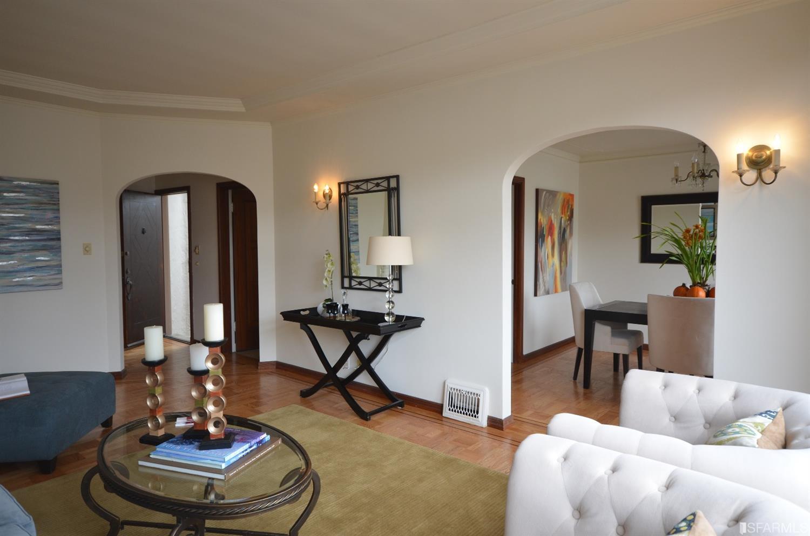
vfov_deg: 55.9
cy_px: 268
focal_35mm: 22
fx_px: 505
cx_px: 405
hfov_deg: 77.5
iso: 400
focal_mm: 15
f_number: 5
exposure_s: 1/80
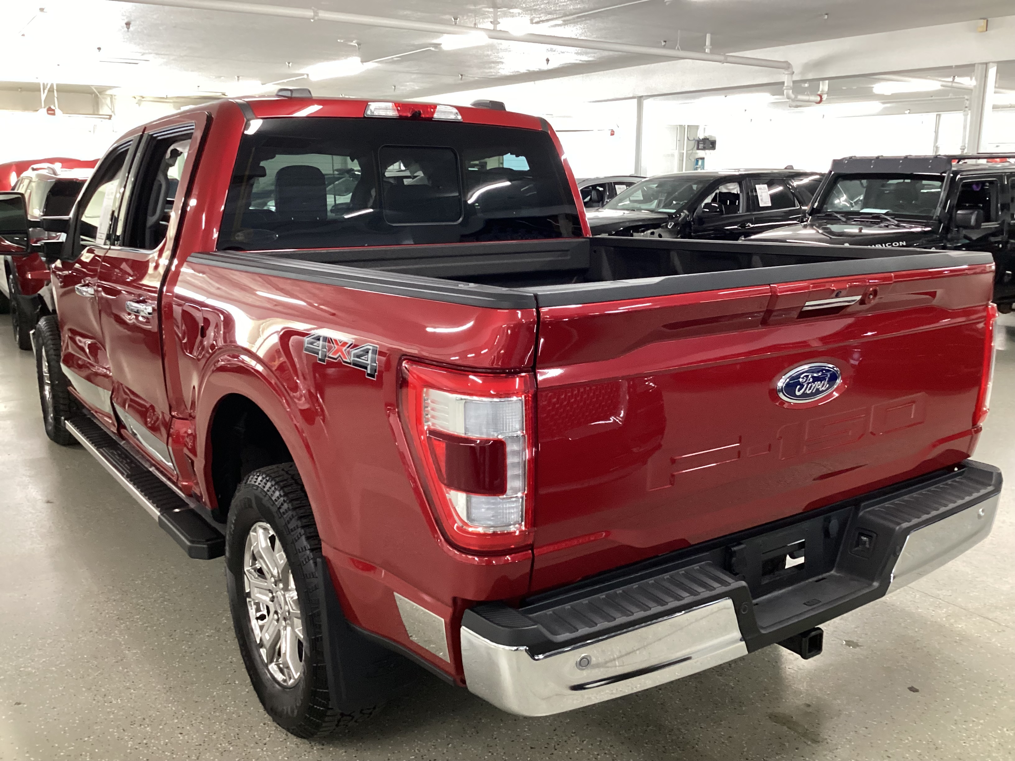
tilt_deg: -13.4
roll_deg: -0.7
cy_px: 380
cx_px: 508
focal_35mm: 31
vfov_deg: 45.4
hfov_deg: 58.4
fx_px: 909
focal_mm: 3.3
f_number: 2.4
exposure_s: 1/40
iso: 320
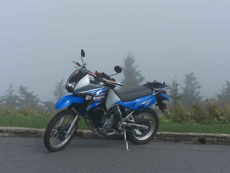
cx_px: 115
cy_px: 86
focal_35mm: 75
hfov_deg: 26.0
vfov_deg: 19.6
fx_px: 498
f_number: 6.3
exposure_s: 1/640
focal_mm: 12.4
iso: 80
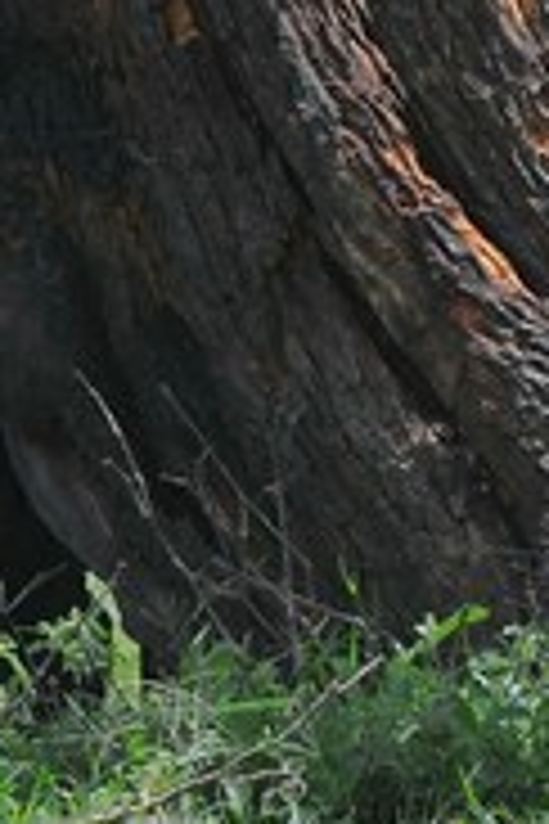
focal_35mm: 1963
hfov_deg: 0.7
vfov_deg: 1.0
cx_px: -18
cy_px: -1288
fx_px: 44900
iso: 400
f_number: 5.6
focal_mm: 240
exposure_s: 1/1000
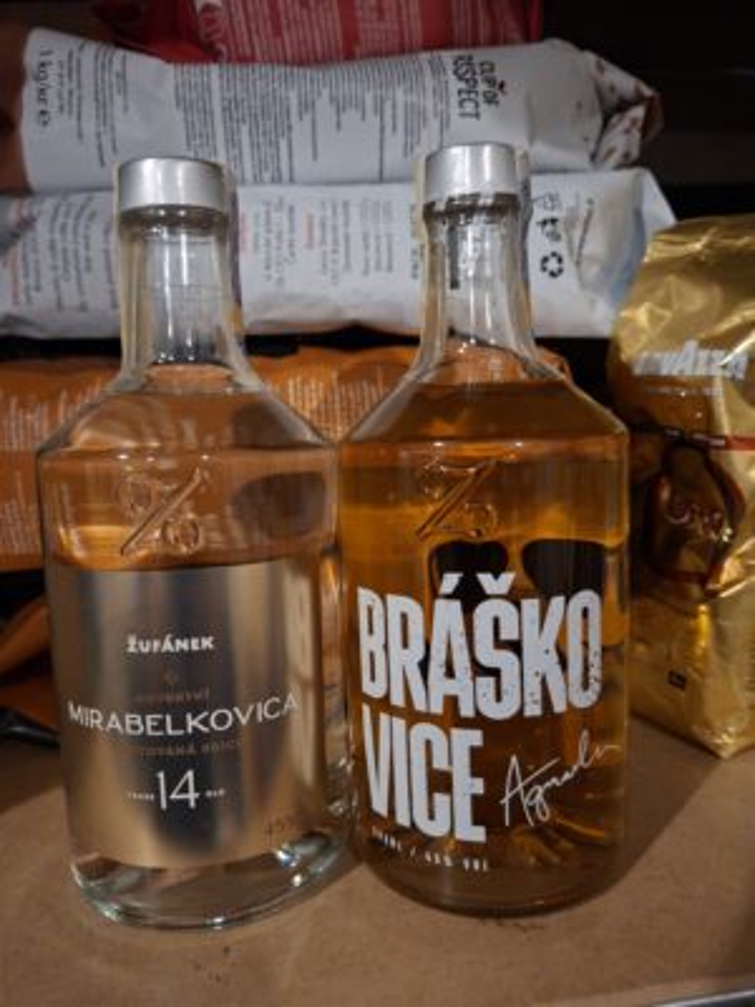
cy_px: 504
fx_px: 669
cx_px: 378
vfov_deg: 73.9
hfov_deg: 58.9
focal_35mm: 23
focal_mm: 5.54
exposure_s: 1/25
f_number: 1.8
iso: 800
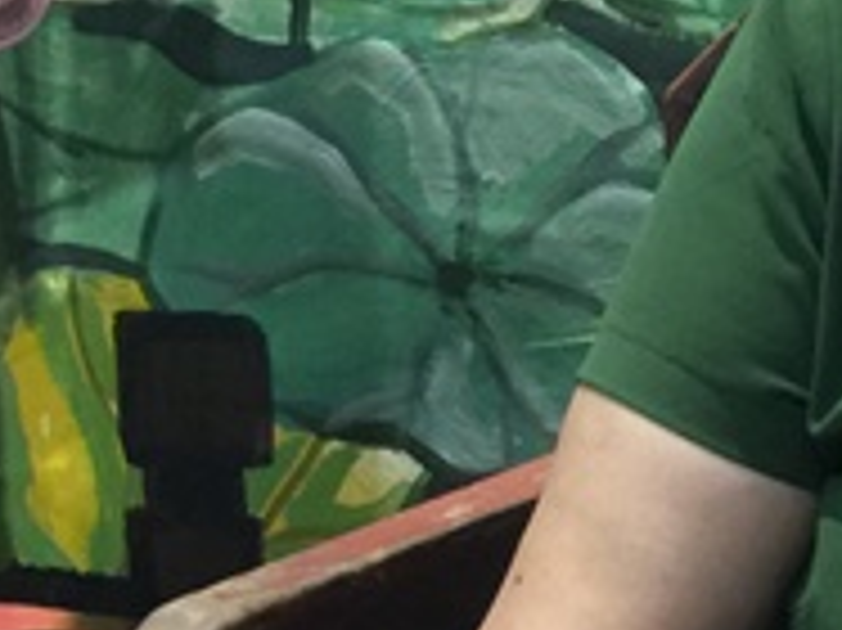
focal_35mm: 159
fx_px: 3865
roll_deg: -2.1
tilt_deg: -6.1
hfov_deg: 12.3
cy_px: 94
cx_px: 810
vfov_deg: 9.3
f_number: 2.2
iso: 125
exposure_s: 1/8
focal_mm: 4.15
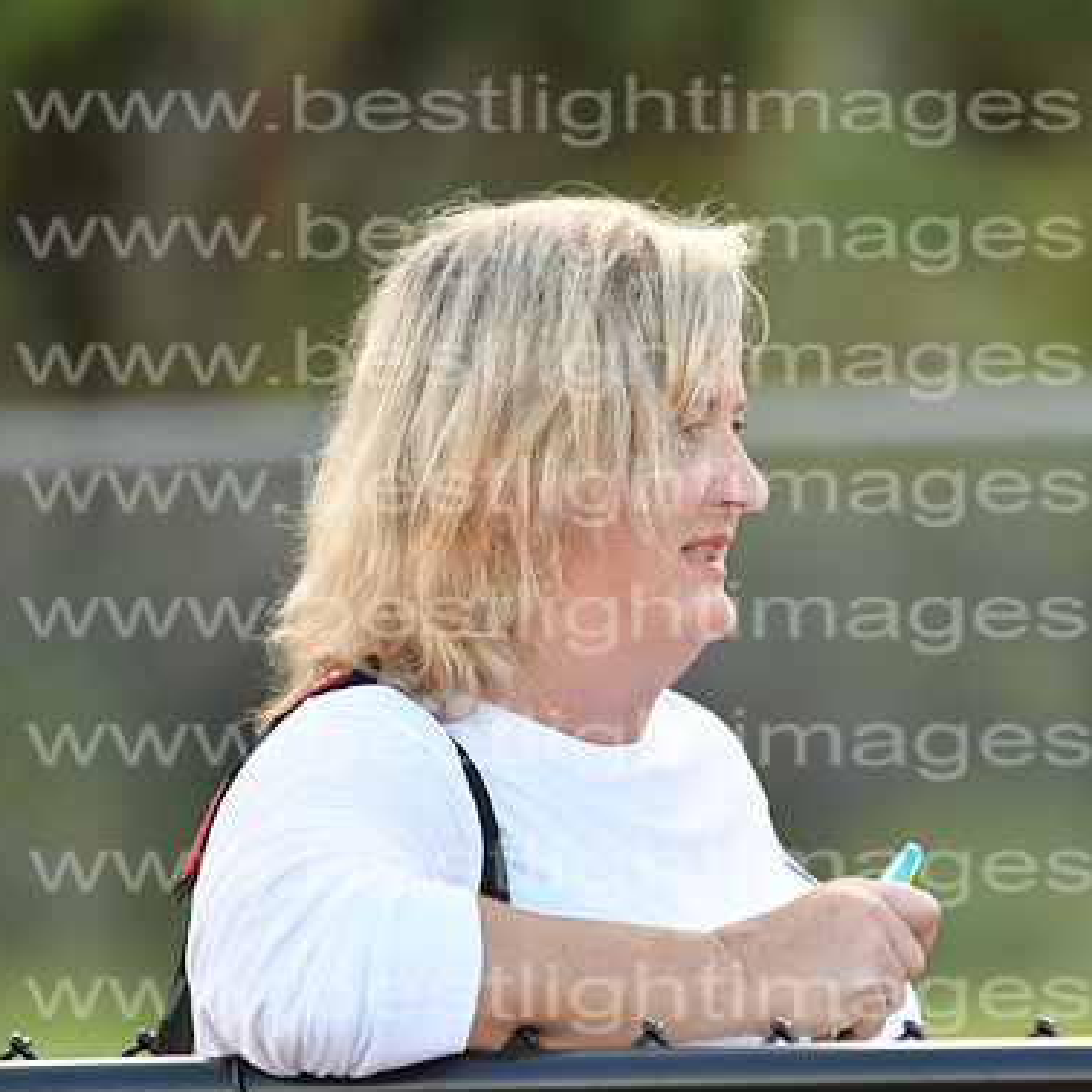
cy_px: 555
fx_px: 9815
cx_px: 684
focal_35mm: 275
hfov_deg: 6.4
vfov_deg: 6.4
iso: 400
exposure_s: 1/500
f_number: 3.5
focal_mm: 140
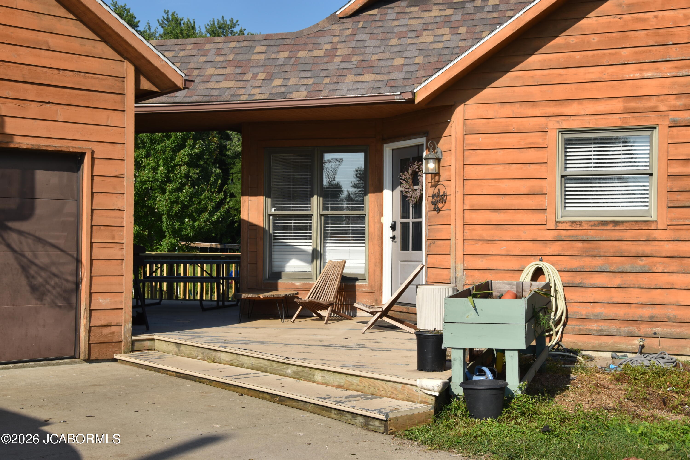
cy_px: 230
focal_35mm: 48
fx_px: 920
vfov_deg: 28.1
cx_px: 345
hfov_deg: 41.1
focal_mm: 32
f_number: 10
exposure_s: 1/200
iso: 100
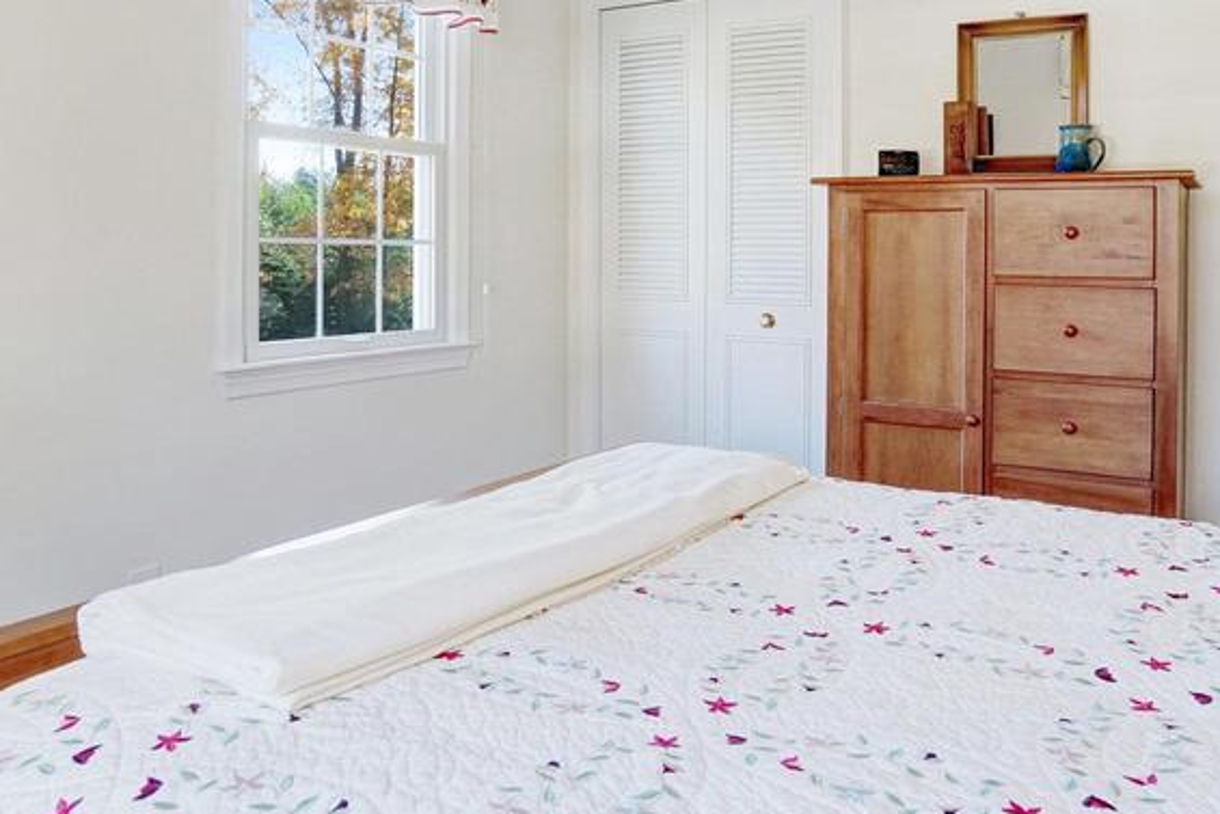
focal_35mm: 29
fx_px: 983
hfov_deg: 63.5
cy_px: 236
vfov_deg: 44.0
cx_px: 674
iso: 1250
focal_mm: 16
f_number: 8
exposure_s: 1/50
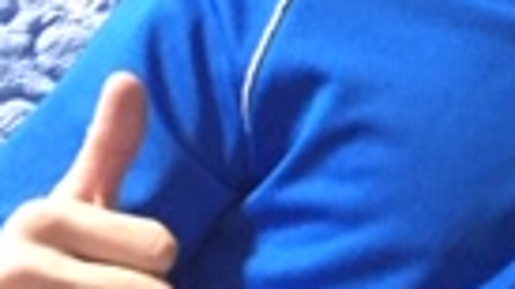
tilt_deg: +13.6
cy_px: 56
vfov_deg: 8.2
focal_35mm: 148
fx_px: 2021
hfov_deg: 13.2
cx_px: 898
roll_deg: -0.2
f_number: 2.2
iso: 320
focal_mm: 4.15
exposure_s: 1/15
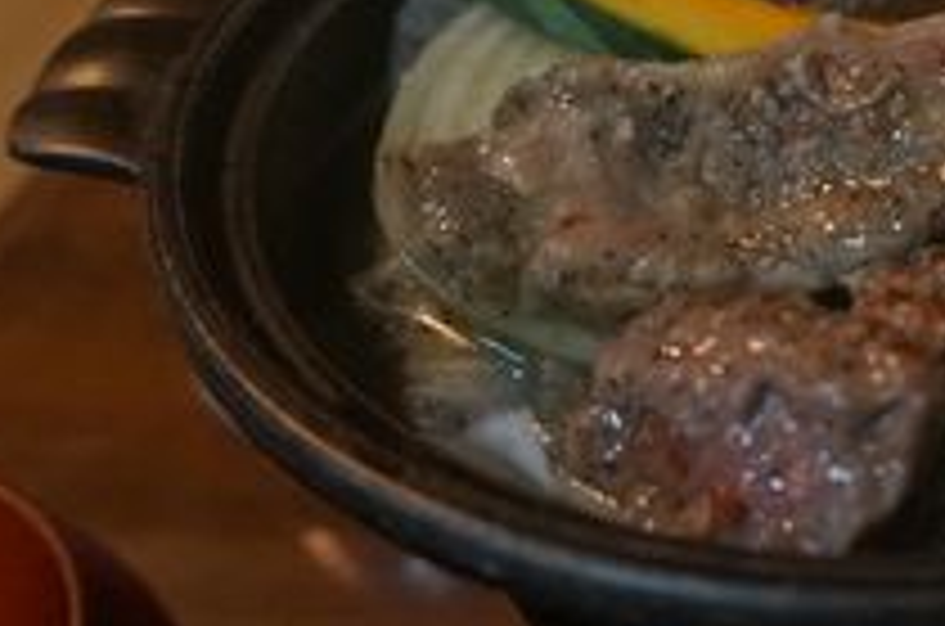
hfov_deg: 33.0
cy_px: 135
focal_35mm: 56
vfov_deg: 23.8
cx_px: 925
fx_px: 1467
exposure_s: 1/60
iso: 3200
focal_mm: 16
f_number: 3.5
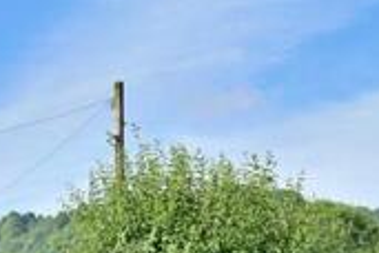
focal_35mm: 115
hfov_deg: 17.7
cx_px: 89
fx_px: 1211
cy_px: 283
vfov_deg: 11.7
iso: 200
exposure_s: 1/800
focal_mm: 20
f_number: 6.3
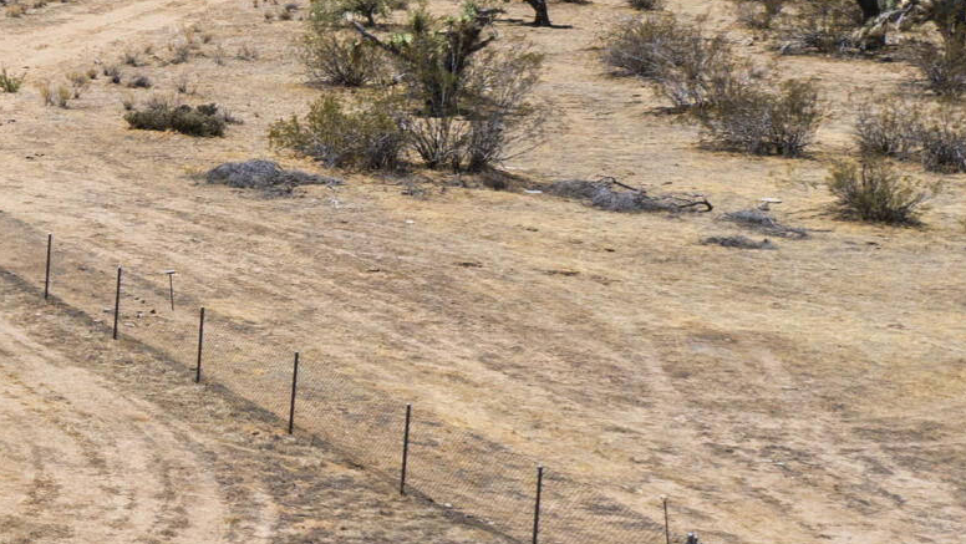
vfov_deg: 12.0
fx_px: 2588
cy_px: 197
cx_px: -866
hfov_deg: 16.8
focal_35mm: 101
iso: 100
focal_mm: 12.29
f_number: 2.8
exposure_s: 1/2000
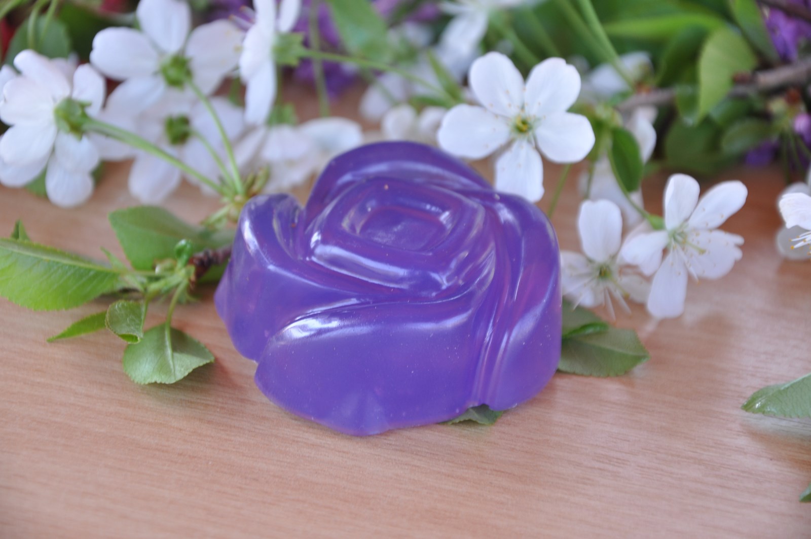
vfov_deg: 8.7
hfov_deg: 13.1
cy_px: 270
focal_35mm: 158
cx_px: 406
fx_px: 3544
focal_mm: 105
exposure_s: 1/30
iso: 200
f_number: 5.6
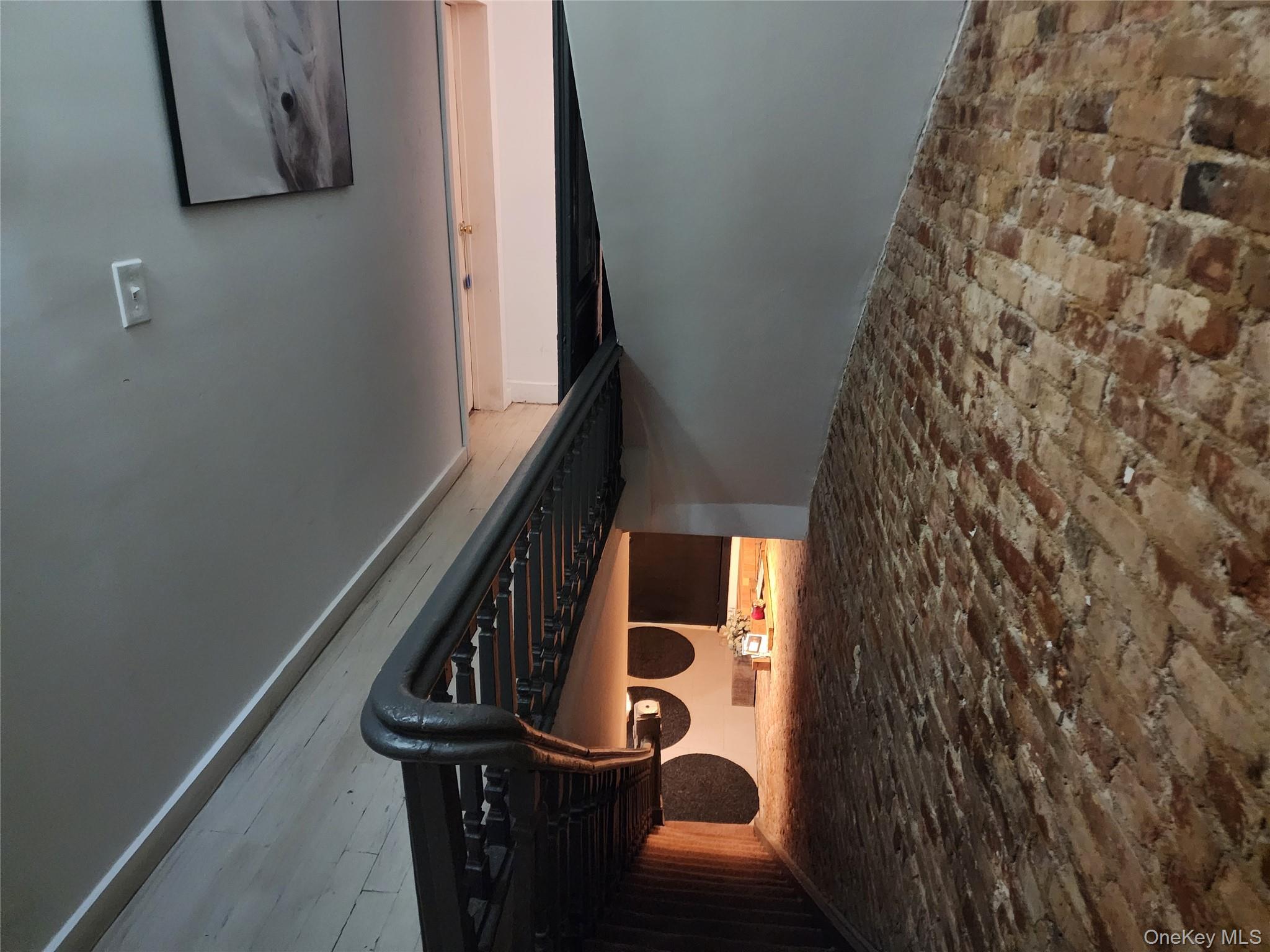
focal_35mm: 23
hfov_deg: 73.9
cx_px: 635
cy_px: 476
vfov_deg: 58.9
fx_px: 844
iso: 1250
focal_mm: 6.4
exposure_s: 1/13.4
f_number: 1.8
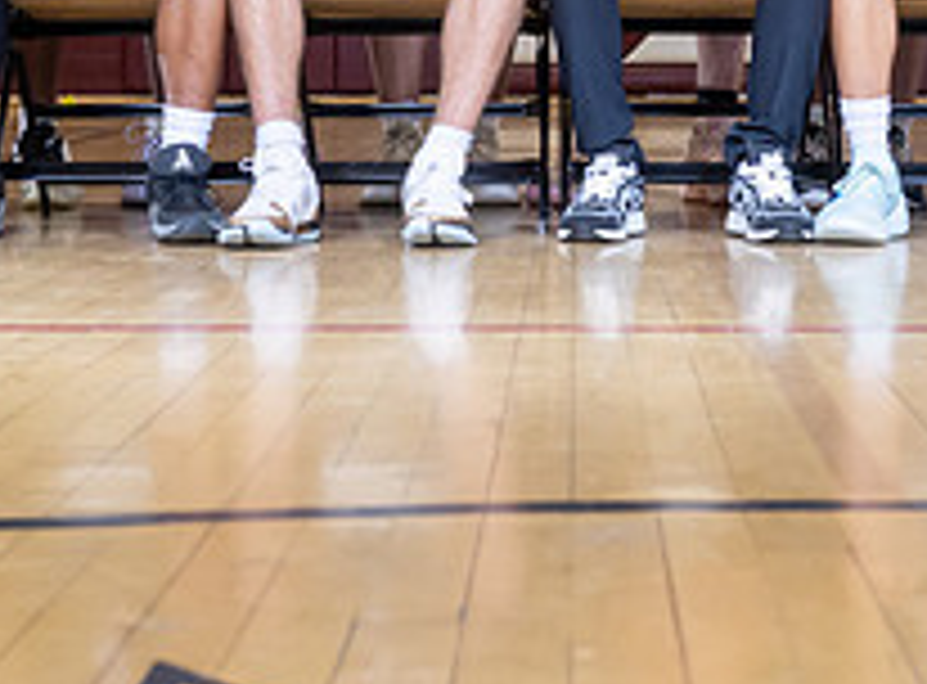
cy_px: -221
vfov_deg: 12.6
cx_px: 591
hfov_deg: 17.6
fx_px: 2982
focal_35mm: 112
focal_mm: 29
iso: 500
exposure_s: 1/160
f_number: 5.6
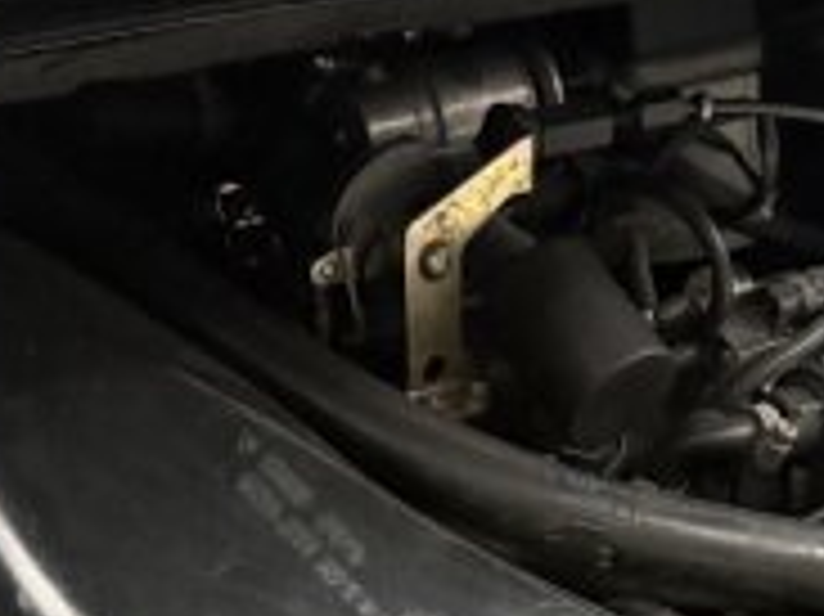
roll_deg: -6.4
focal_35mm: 84
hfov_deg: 23.1
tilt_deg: -37.3
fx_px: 1998
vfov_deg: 16.5
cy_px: 823
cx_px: 581
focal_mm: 6.76
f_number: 1.78
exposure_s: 1/53
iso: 800
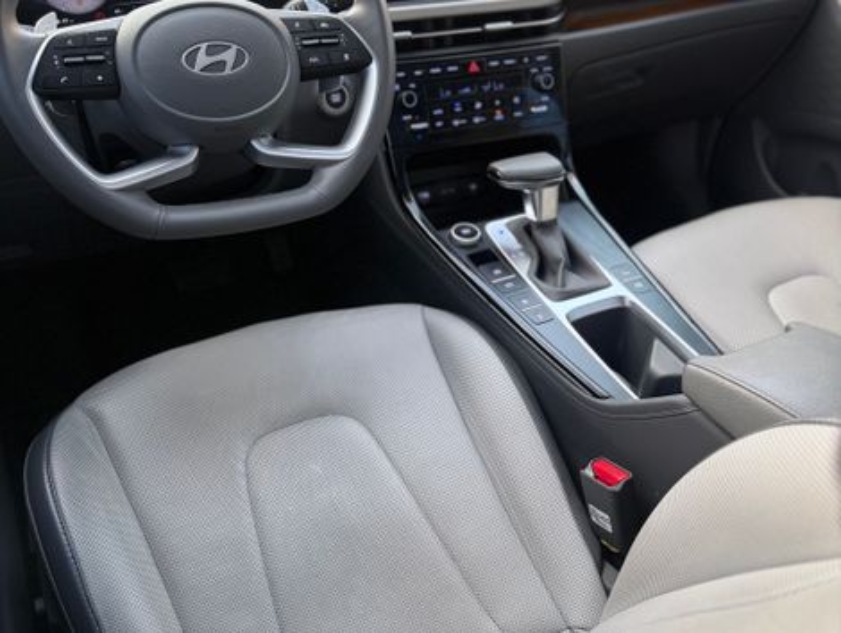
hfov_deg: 71.5
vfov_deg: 56.9
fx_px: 584
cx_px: 420
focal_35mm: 24
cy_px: 316
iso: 250
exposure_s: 1/60
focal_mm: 6.76
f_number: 1.78
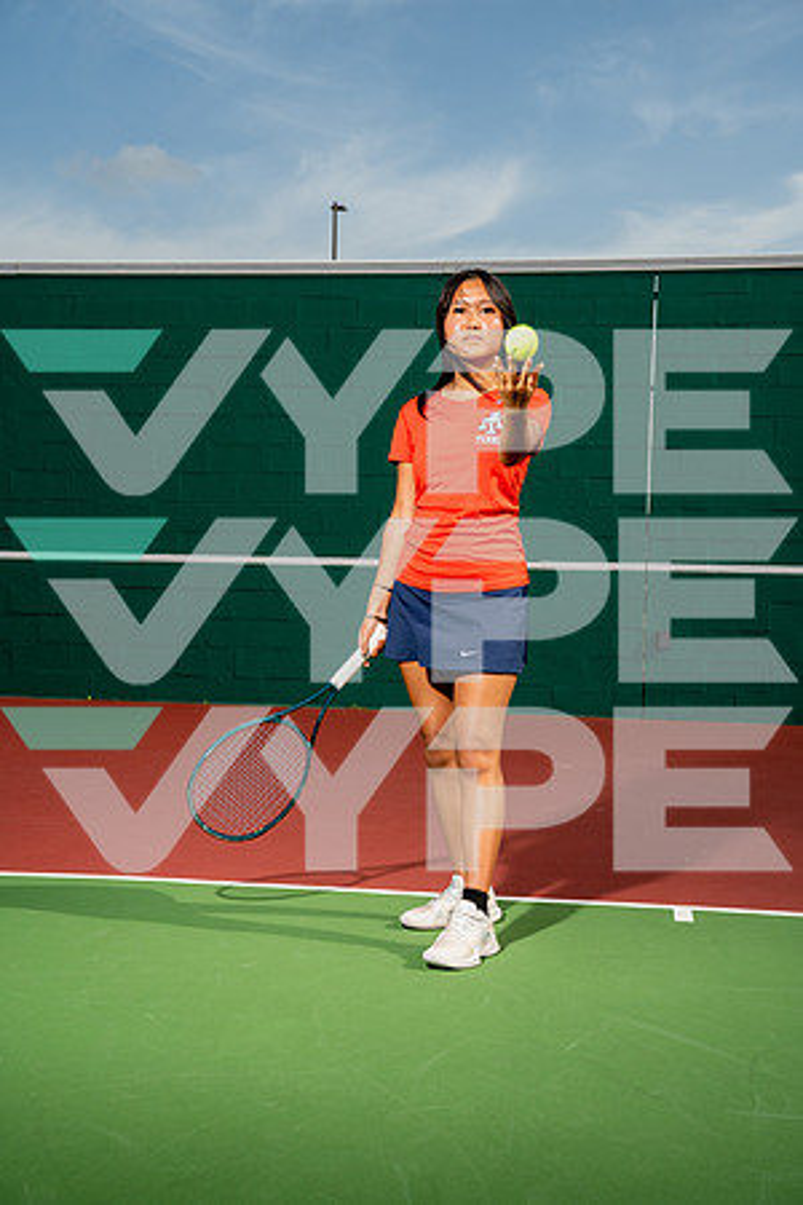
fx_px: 1572
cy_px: 602
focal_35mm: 47
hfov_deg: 28.6
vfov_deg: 41.9
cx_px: 402
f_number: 5.6
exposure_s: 1/640
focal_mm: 47
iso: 100
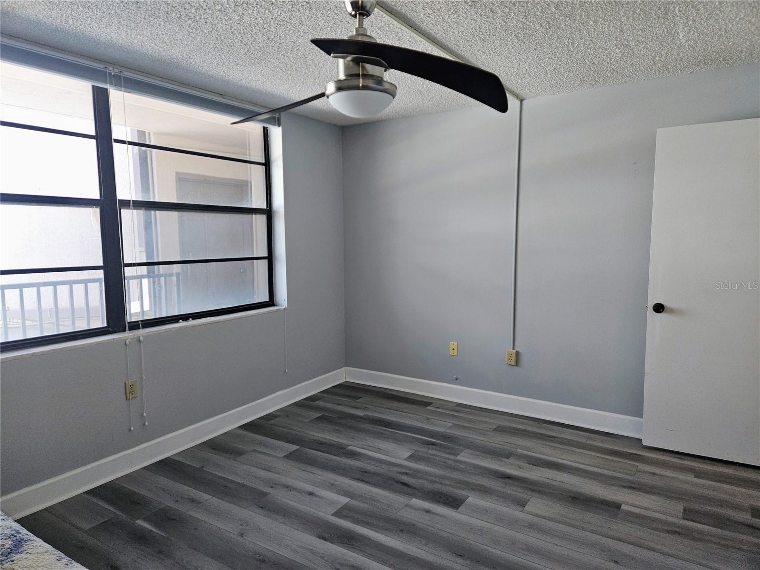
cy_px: 285
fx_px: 505
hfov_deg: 73.9
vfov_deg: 58.9
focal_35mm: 23
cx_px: 380
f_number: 1.8
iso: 50
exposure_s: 1/60
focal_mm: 5.4
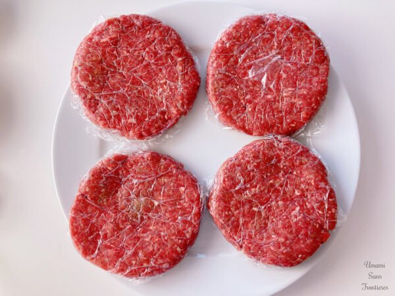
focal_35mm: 28
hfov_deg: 63.4
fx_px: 320
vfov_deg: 49.7
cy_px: 148
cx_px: 198
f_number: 1.8
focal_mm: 3.99
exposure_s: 1/100
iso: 64
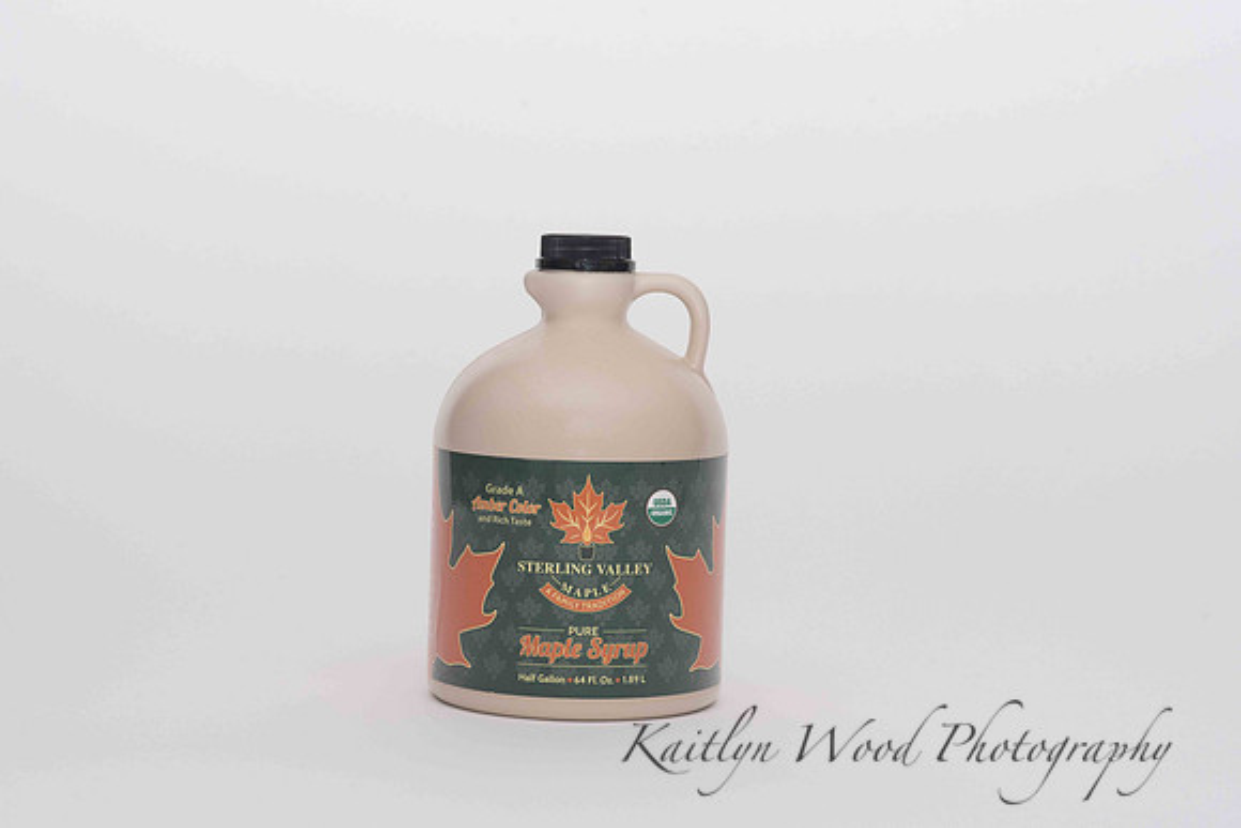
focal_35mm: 85
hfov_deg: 23.9
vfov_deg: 16.1
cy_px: 414
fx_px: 2931
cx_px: 620
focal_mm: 85
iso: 400
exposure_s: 1/100
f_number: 13
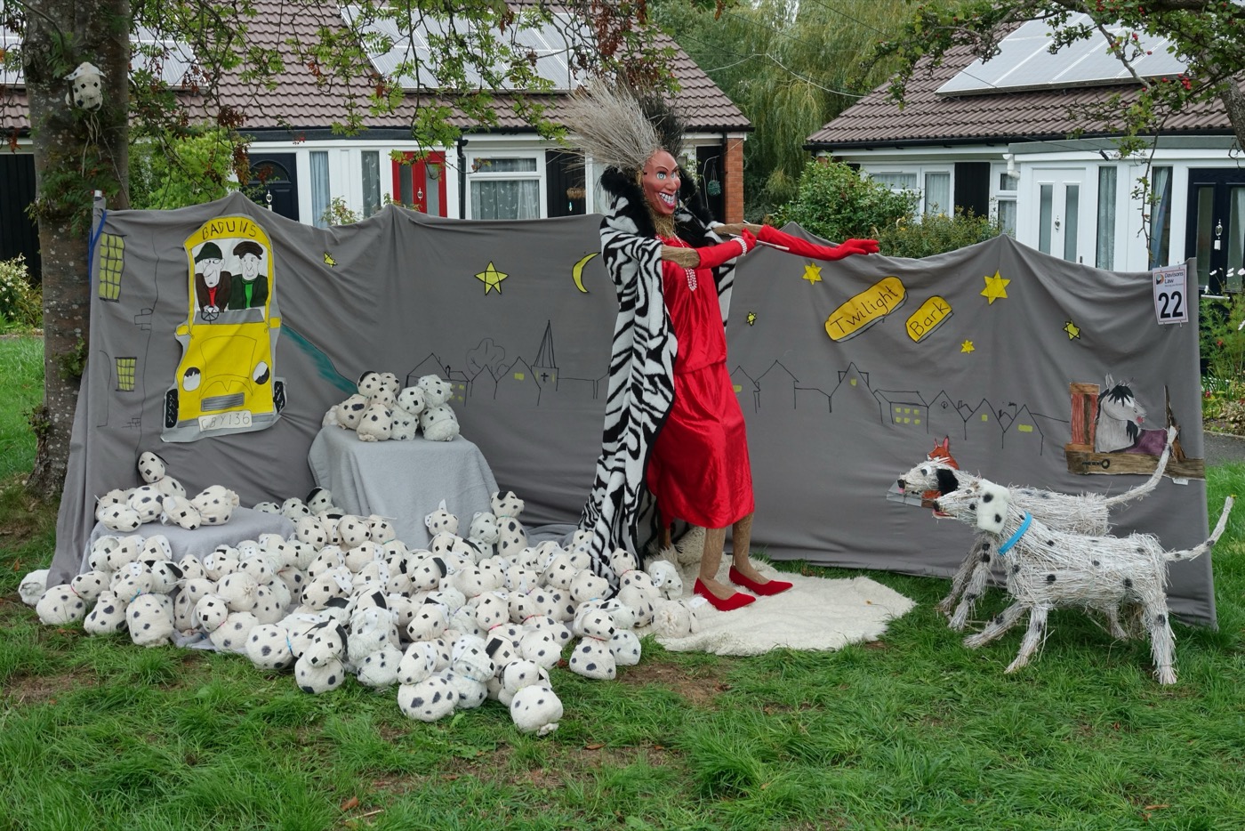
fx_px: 1418
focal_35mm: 41
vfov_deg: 32.6
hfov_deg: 47.4
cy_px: 416
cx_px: 622
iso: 400
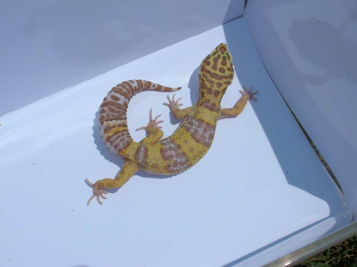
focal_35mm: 58
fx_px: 598
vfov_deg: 25.2
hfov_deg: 33.3
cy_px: 134
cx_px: 178
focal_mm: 9.7
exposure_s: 1/1700
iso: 50
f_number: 5.9
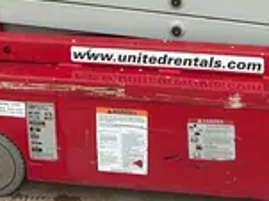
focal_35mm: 95
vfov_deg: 14.2
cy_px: -133
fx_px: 738
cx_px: 173
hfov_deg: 20.6
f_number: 1.5
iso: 50
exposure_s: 1/1575
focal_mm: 5.7
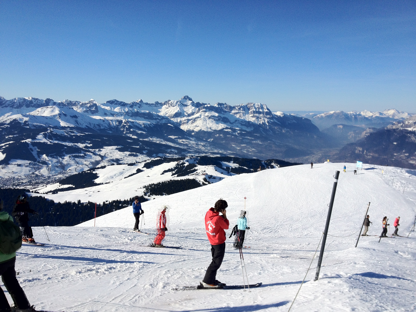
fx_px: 421
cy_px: 156
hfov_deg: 52.6
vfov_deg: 40.7
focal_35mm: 35
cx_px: 208
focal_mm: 4.28
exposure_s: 1/3690
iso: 64
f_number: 2.4
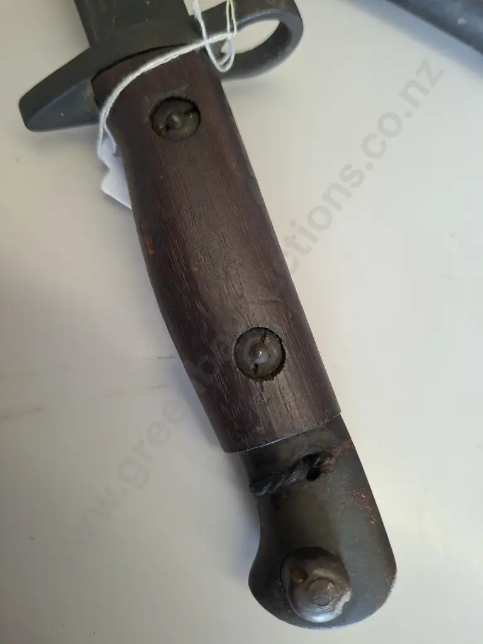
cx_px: 242
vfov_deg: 73.9
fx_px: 428
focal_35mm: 23
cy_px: 322
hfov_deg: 58.9
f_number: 1.8
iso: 200
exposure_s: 1/100
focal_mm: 5.54
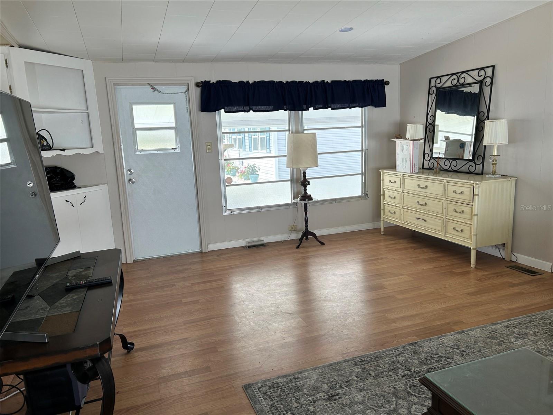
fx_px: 415
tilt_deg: -10.2
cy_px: 208
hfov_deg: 67.3
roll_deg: +3.2
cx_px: 276
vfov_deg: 53.1
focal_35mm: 26
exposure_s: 1/151
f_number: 1.5
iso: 64
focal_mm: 5.7
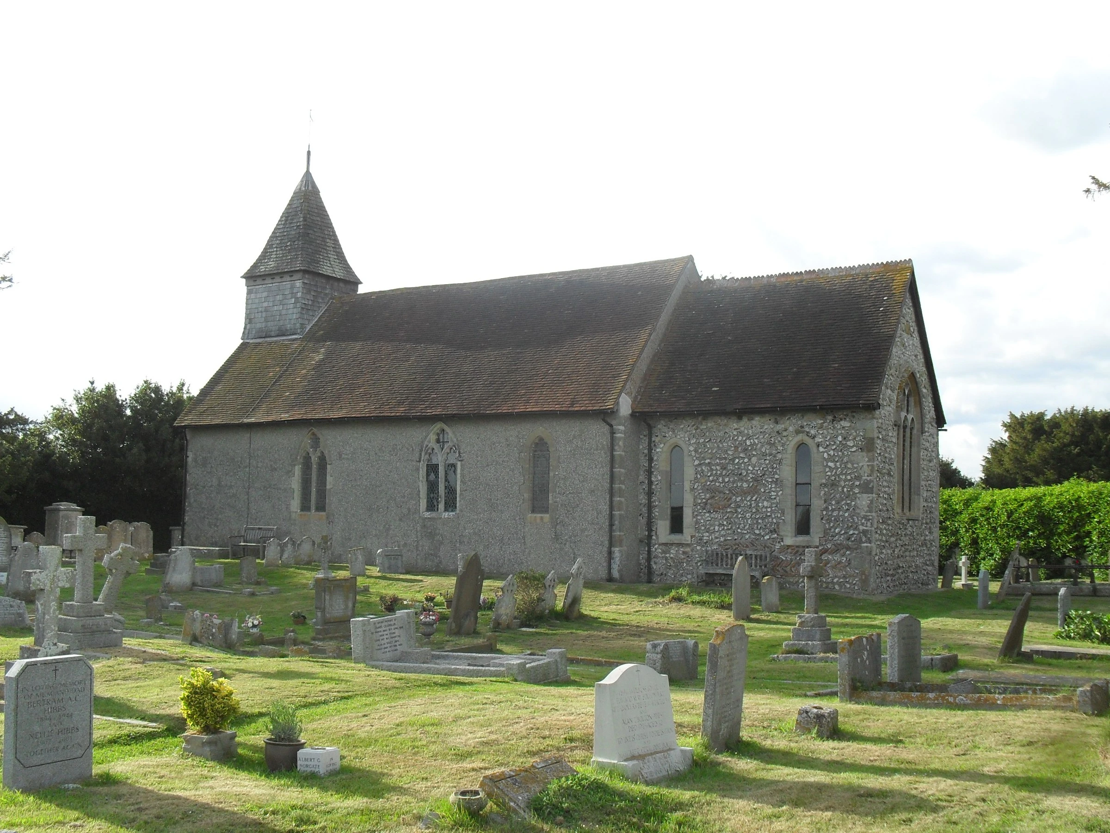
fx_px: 1122
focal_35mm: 35
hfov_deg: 52.6
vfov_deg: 40.7
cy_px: 416
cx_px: 555
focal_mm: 6.3
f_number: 3.2
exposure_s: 1/500
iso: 100
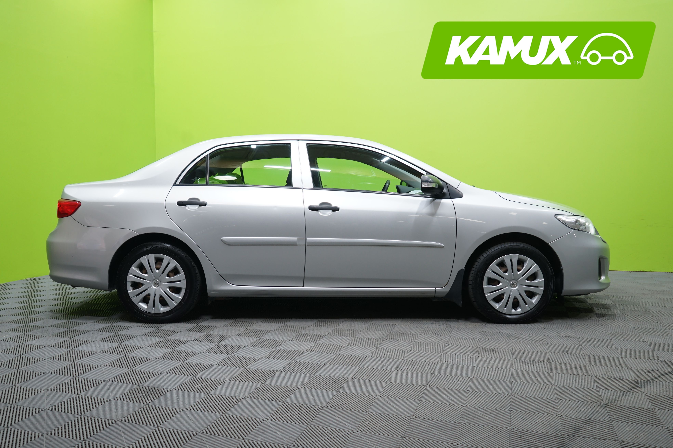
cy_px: 224
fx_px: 561
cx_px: 336
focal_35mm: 30
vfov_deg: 43.6
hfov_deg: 61.9
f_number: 4.5
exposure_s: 1/20
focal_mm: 30
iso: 500
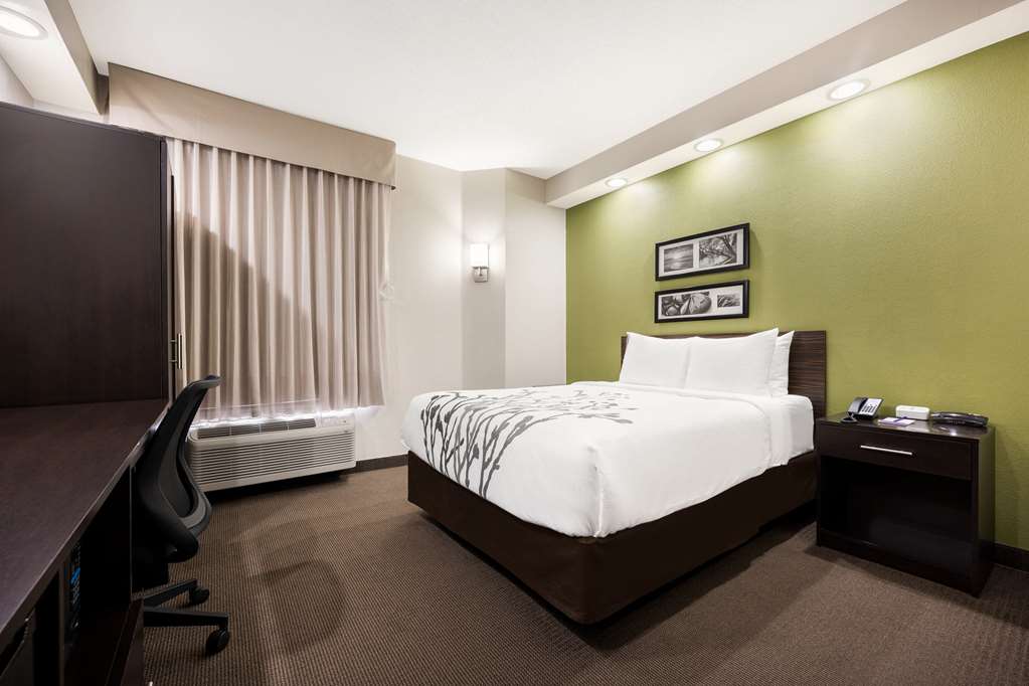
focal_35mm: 14
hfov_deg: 104.3
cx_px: 514
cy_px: 343
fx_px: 400
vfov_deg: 81.2
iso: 250
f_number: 8
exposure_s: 1
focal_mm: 14
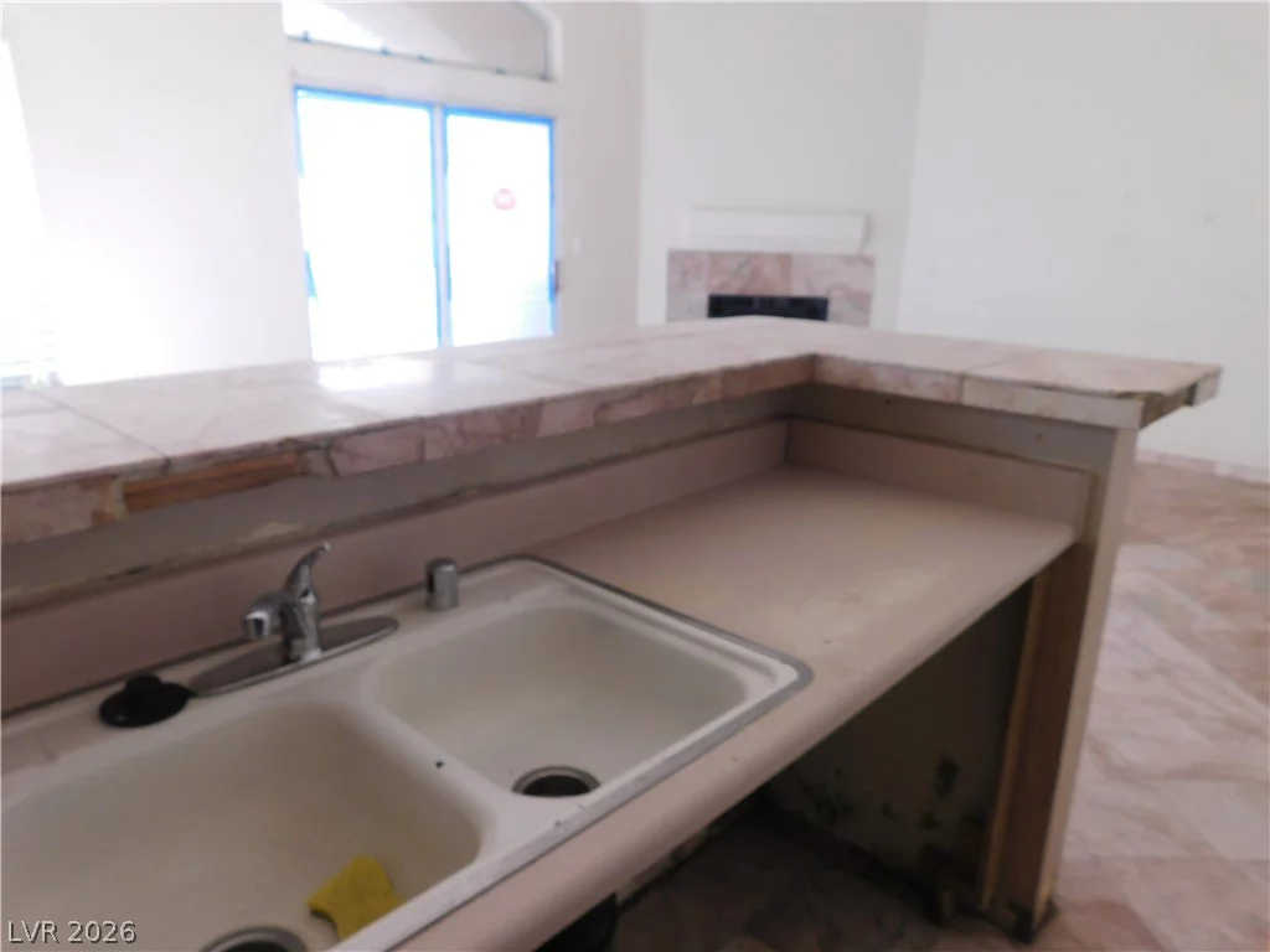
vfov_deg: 56.8
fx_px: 881
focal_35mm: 24
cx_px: 635
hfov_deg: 71.6
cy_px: 476
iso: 125
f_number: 3
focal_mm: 4.1
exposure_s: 1/60
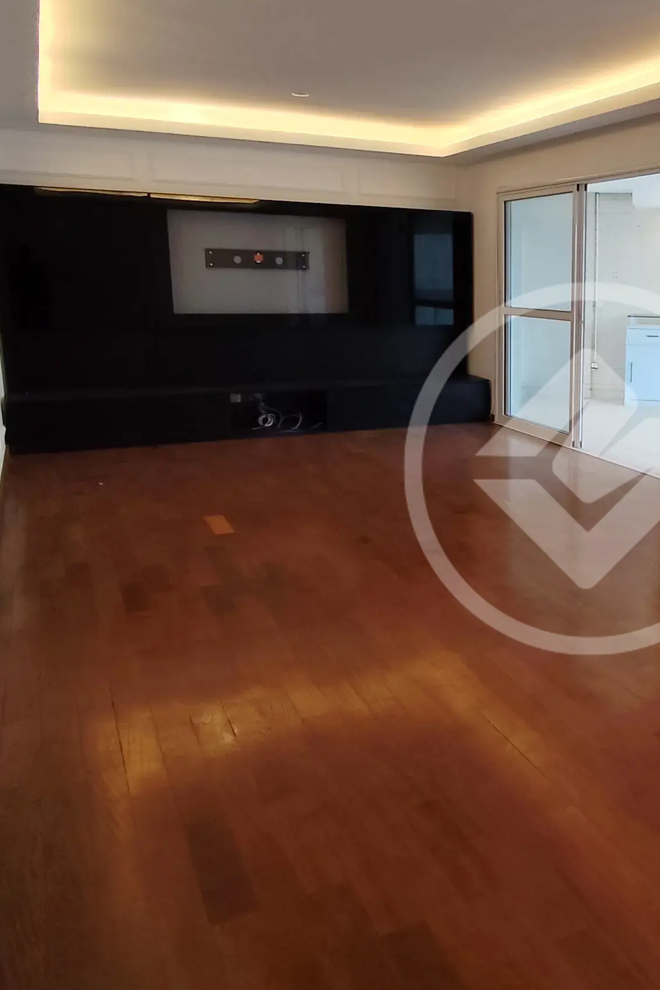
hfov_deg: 38.4
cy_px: 469
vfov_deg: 58.7
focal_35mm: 32
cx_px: 590
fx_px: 880
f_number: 2.2
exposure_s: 1/120
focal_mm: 1.65
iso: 50
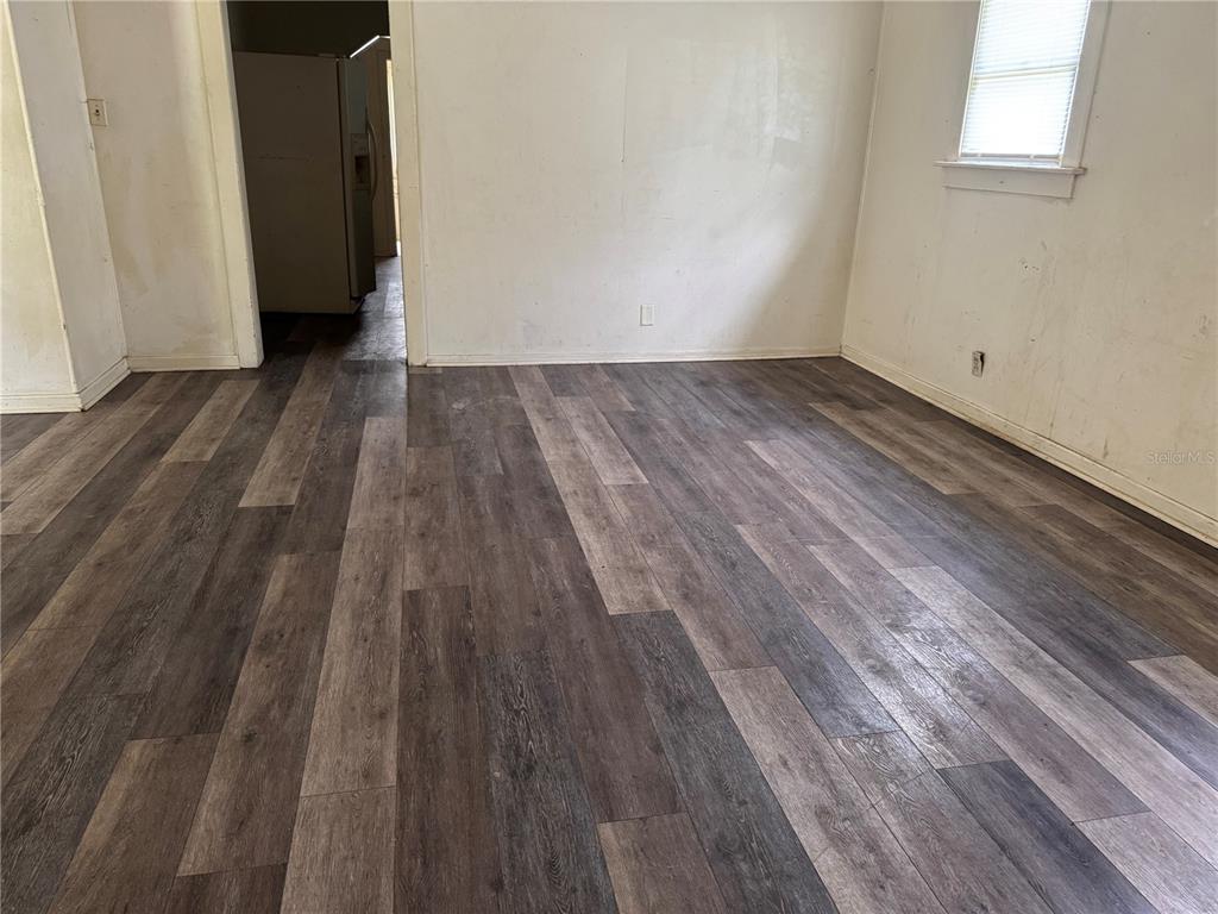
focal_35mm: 24
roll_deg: -1.7
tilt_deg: -19.8
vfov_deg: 56.8
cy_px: 457
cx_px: 609
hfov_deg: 71.6
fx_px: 844
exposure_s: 1/60
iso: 320
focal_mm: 6.76
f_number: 1.78
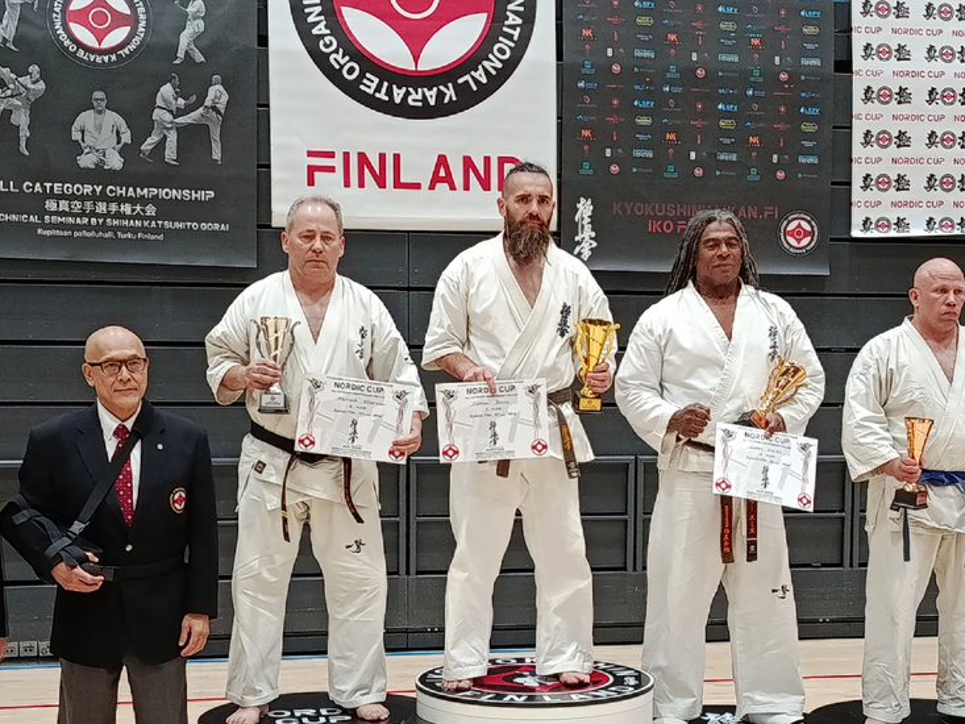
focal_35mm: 60
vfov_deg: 24.3
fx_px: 1673
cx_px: 553
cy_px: 480
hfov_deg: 32.1
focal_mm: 5.24
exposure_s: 1/100
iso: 1110
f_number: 1.7
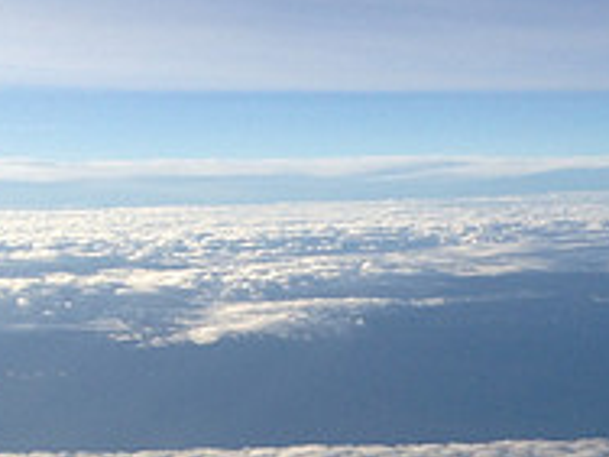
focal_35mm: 102
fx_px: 1794
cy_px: 614
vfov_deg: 13.9
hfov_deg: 19.0
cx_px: 528
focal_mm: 4.13
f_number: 2.4
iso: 50
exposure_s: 1/889
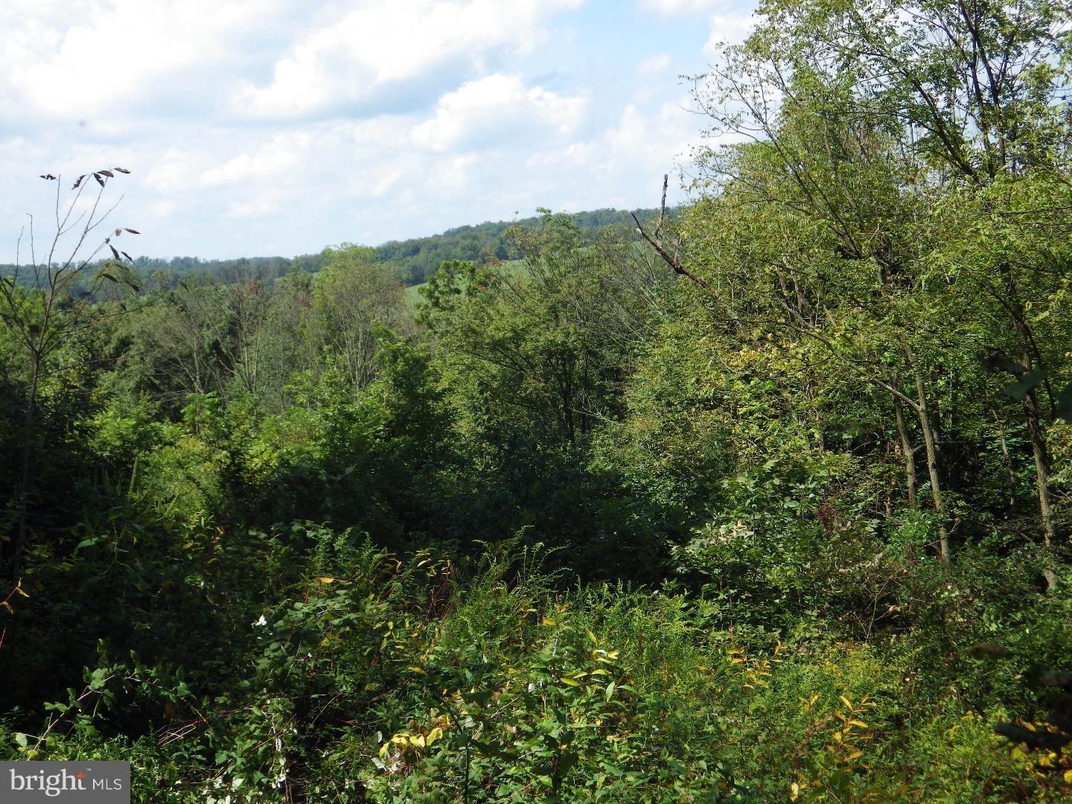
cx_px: 536
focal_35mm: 59
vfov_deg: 24.8
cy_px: 402
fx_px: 1827
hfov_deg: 32.7
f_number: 4
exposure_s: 1/500
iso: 100
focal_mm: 10.7
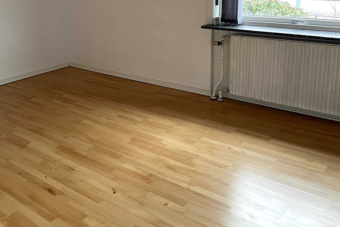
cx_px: 90
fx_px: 378
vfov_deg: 32.6
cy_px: 52
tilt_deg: -12.0
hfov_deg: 46.9
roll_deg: +2.7
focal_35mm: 40
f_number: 1.6
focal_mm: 4.2
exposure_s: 1/91
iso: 125
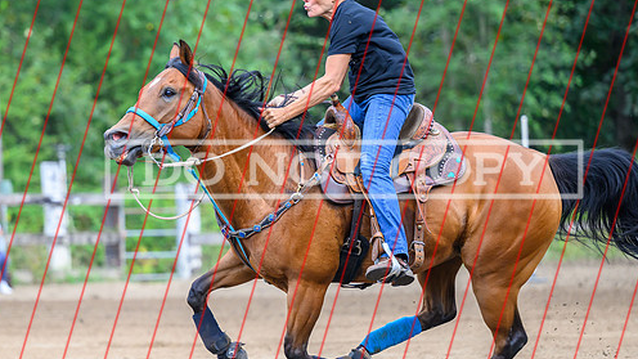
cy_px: 194
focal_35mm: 232
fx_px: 3925
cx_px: 227
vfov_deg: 5.2
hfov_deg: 9.3
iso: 1400
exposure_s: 1/1600
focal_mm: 140
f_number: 2.8
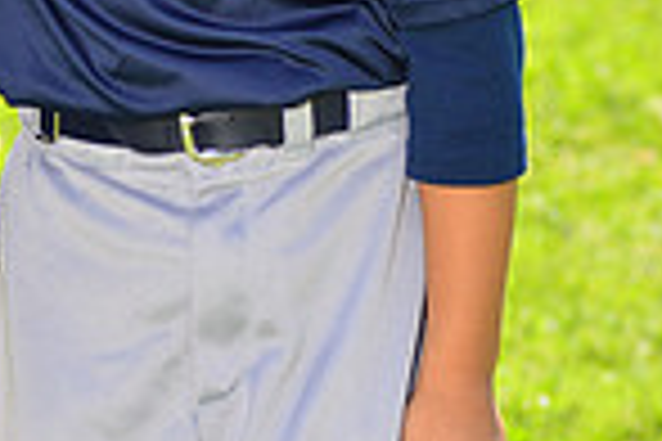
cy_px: -286
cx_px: 135
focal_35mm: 374
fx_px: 6877
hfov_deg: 5.5
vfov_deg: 3.7
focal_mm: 95
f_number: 5
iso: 100
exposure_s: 1/250
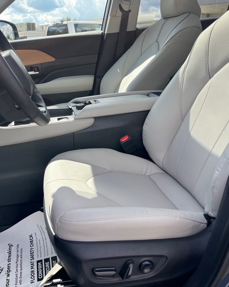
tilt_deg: -17.5
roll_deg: +1.1
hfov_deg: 42.6
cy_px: 144
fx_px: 288
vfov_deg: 52.9
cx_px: 71
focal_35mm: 34
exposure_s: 1/777
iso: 50
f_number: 1.6
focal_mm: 5.1
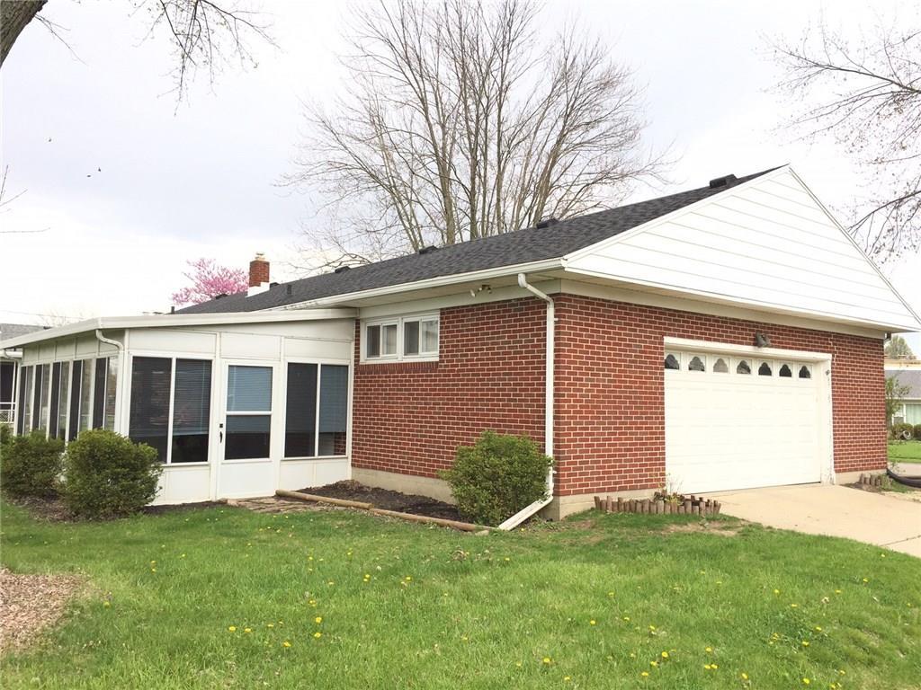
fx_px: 772
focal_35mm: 29
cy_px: 345
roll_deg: -2.4
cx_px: 460
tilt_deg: +5.1
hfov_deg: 61.7
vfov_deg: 48.2
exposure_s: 1/338
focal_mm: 4.15
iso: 32
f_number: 2.2
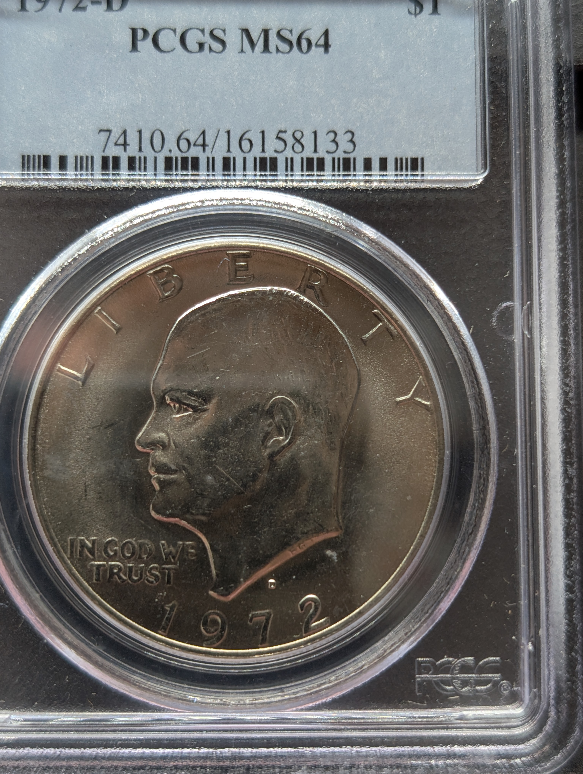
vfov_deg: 38.9
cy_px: 387
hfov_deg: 29.7
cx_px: 292
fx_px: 1098
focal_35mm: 49
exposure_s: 1/24.1
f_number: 1.68
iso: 25
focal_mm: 6.9
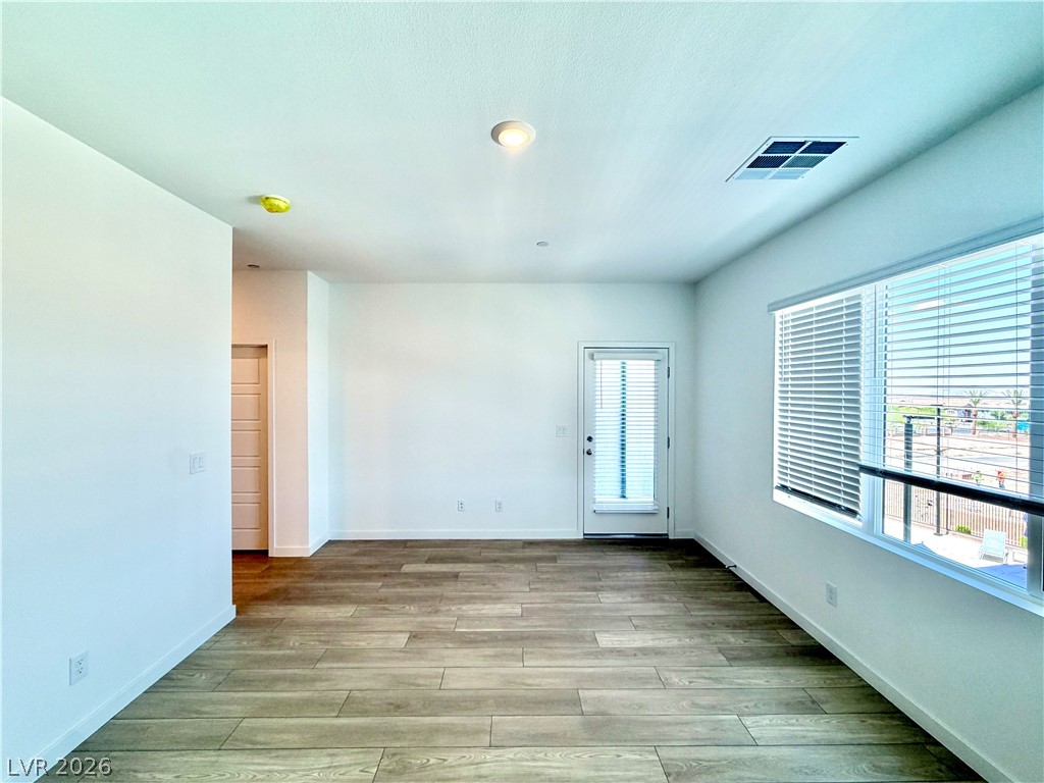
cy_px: 392
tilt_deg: -0.2
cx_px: 522
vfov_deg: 85.7
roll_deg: +0.0
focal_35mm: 14
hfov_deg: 102.1
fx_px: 422
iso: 64
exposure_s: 1/120
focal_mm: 2.22
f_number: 2.2
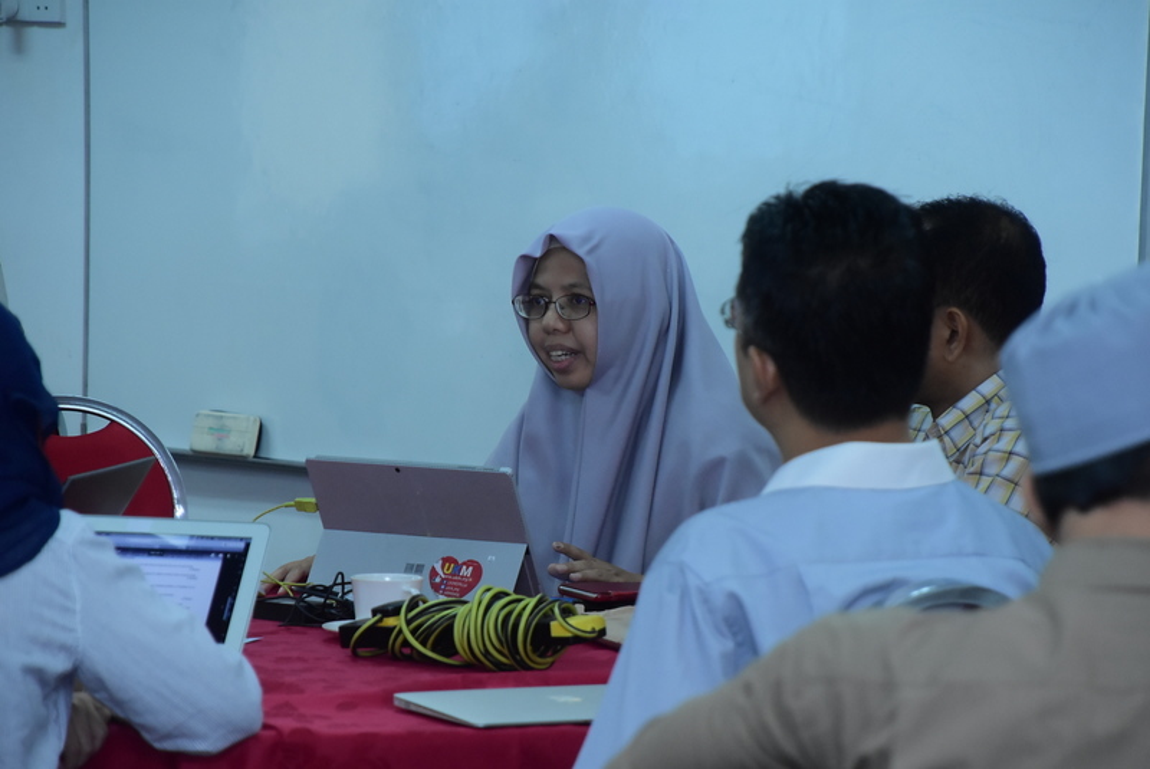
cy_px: 384
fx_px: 5995
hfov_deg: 11.0
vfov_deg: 7.3
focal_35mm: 188
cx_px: 575
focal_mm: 125
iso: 2500
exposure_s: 1/160
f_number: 5.6
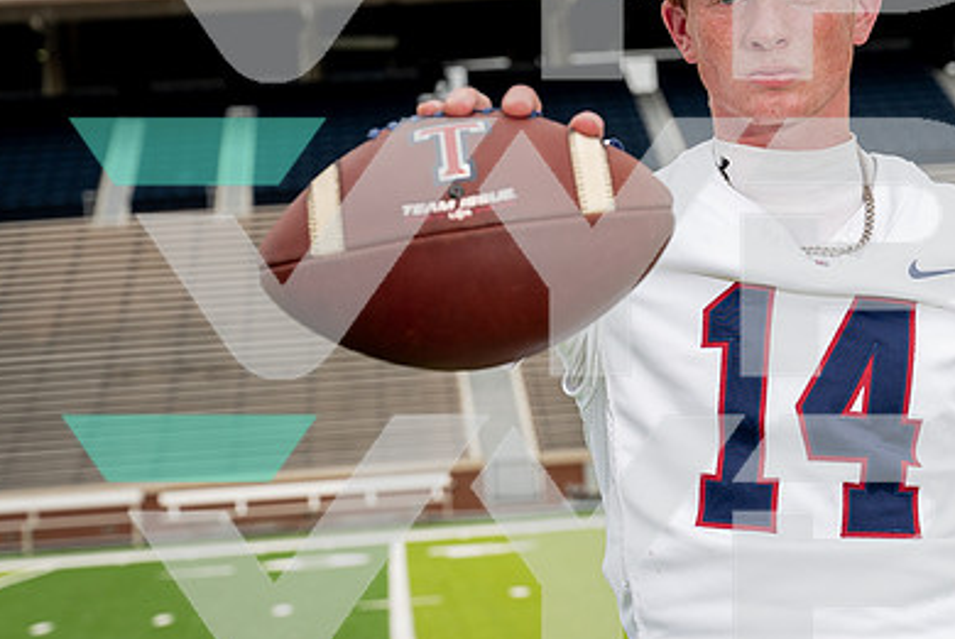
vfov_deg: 12.0
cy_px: 248
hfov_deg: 17.8
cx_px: 693
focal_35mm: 114
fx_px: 3028
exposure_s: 1/400
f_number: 5.6
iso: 100
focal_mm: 70
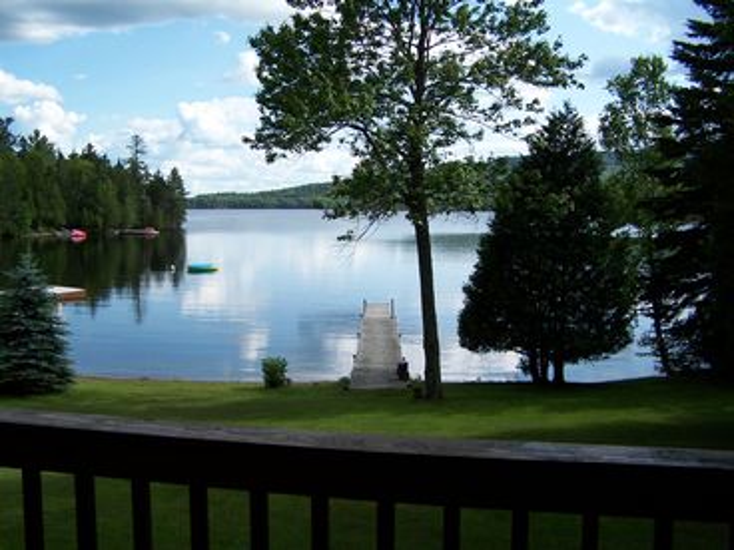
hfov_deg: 49.0
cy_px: 275
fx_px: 806
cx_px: 367
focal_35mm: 38
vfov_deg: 37.7
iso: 80
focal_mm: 6.3
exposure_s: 1/1000
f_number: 2.8
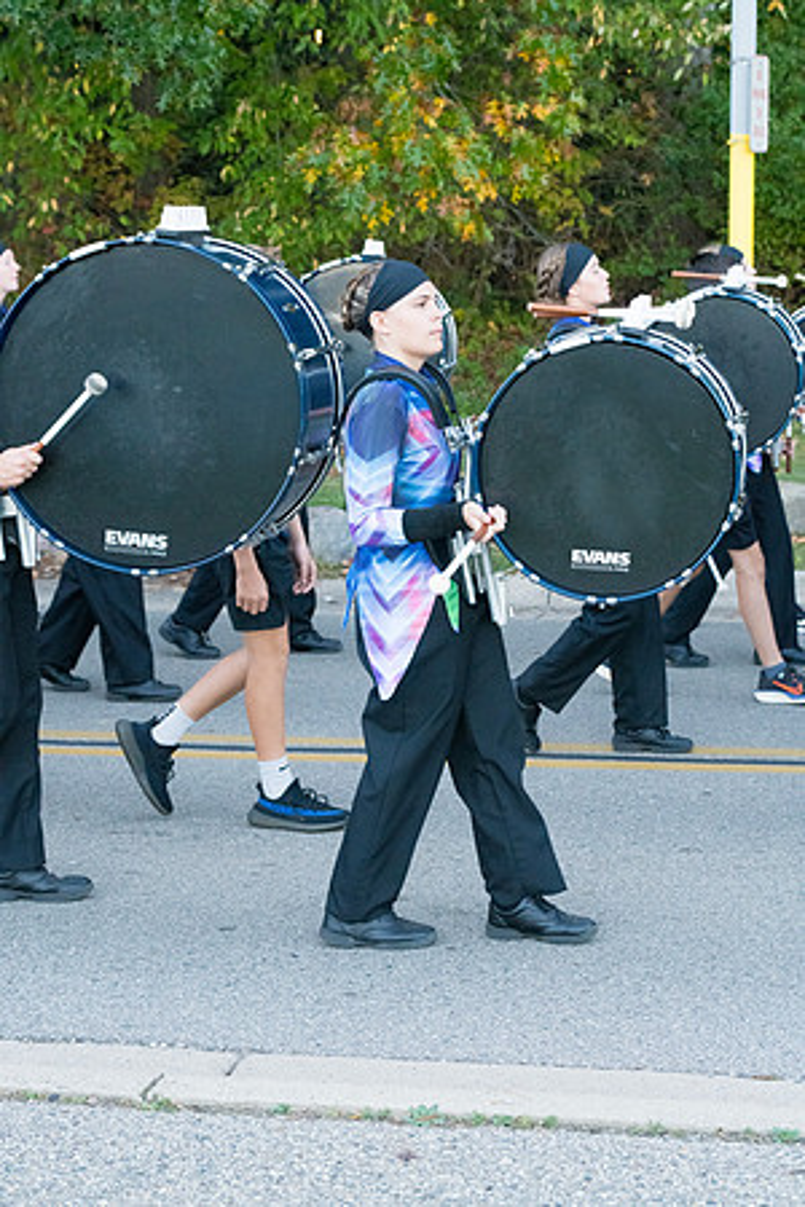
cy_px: 604
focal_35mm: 82
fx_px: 2750
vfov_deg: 24.8
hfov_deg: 16.7
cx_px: 402
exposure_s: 1/800
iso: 4000
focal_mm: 82
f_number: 6.3
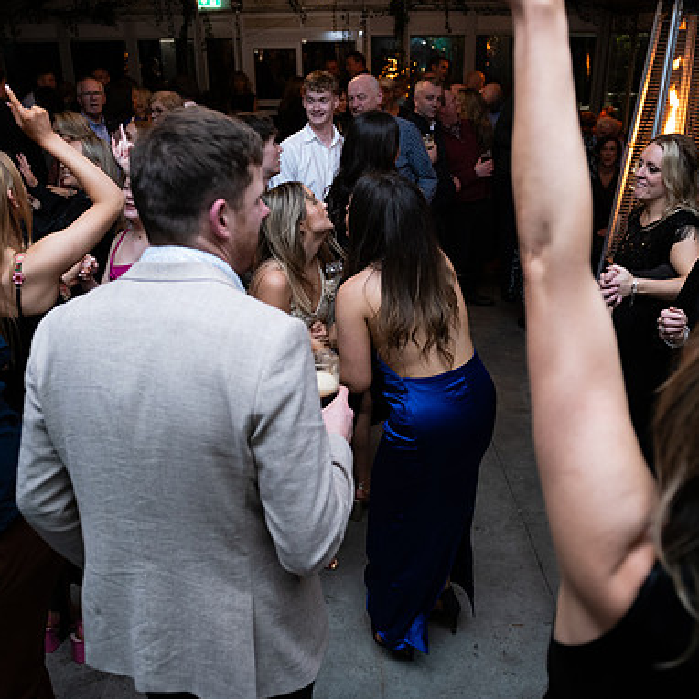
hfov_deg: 52.5
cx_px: 362
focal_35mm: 31
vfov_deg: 52.5
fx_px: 708
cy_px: 349
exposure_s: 1/160
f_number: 3.5
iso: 800
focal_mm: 24
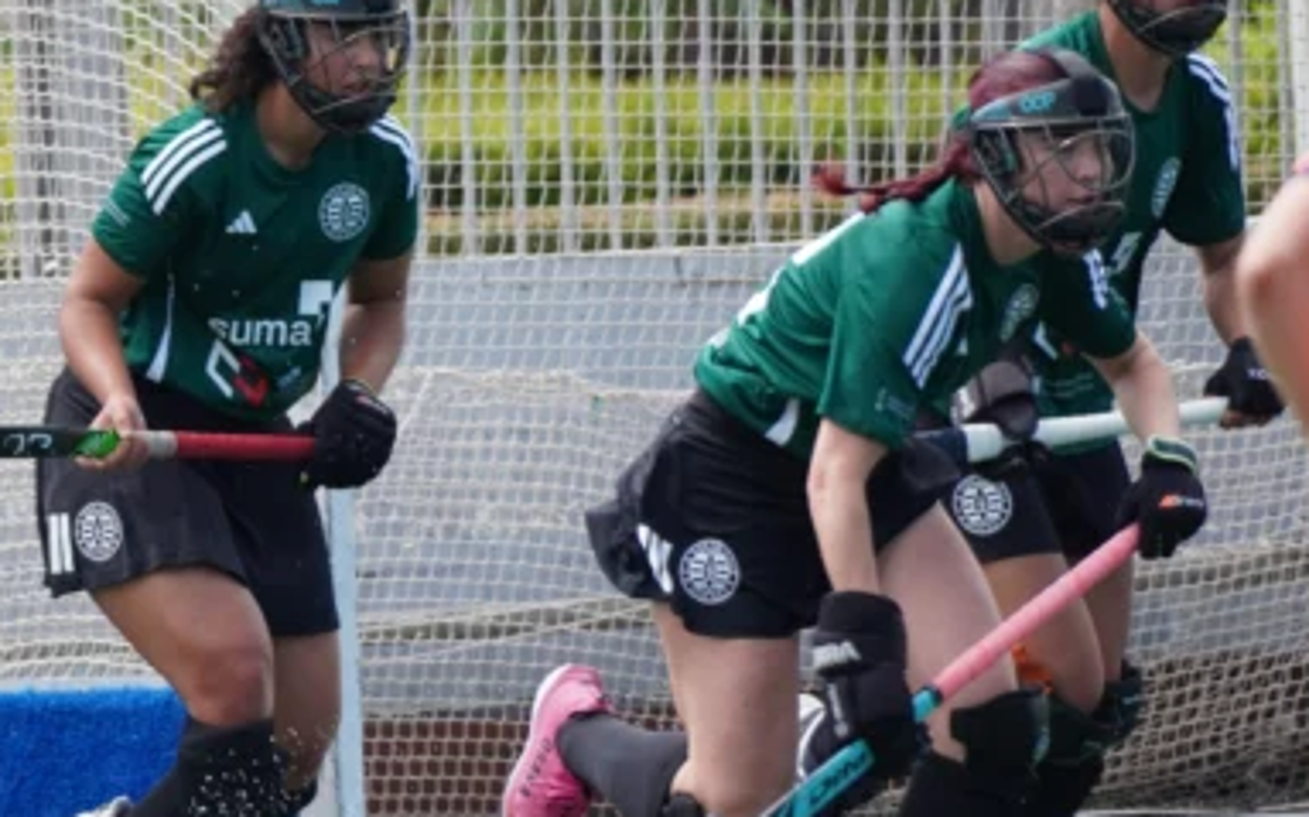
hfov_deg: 2.2
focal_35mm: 973
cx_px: 14
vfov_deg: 1.3
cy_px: 284
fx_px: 34697
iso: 640
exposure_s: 1/800
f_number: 6.3
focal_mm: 317
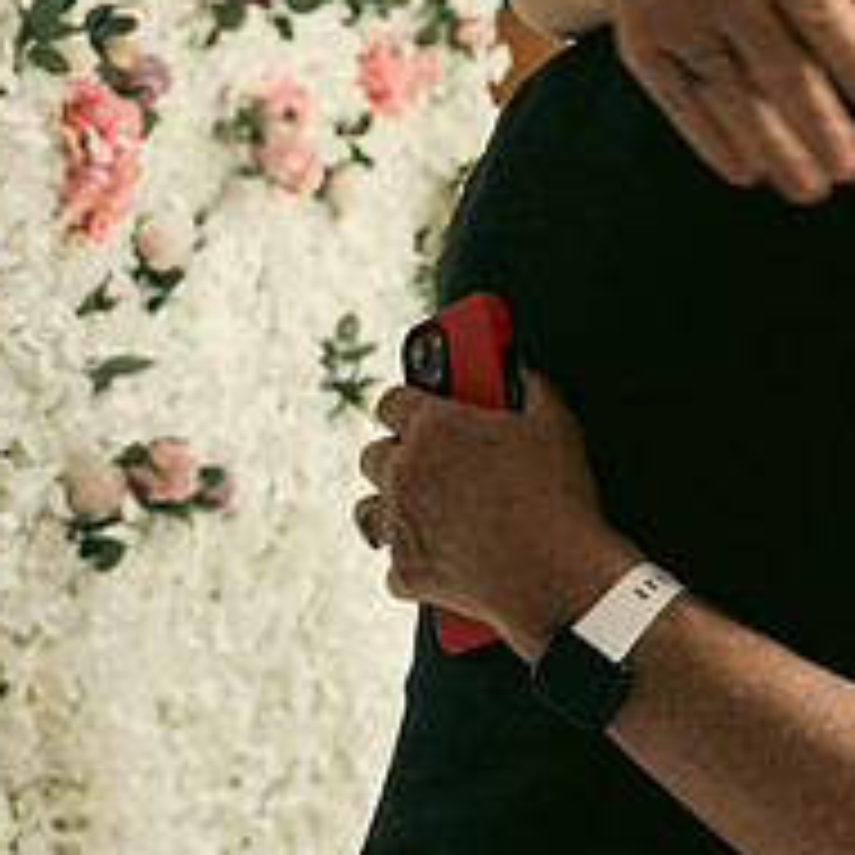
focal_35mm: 83
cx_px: 1098
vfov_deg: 20.7
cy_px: 232
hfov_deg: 19.4
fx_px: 2319
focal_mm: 32
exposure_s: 1/160
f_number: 3.5
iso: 500
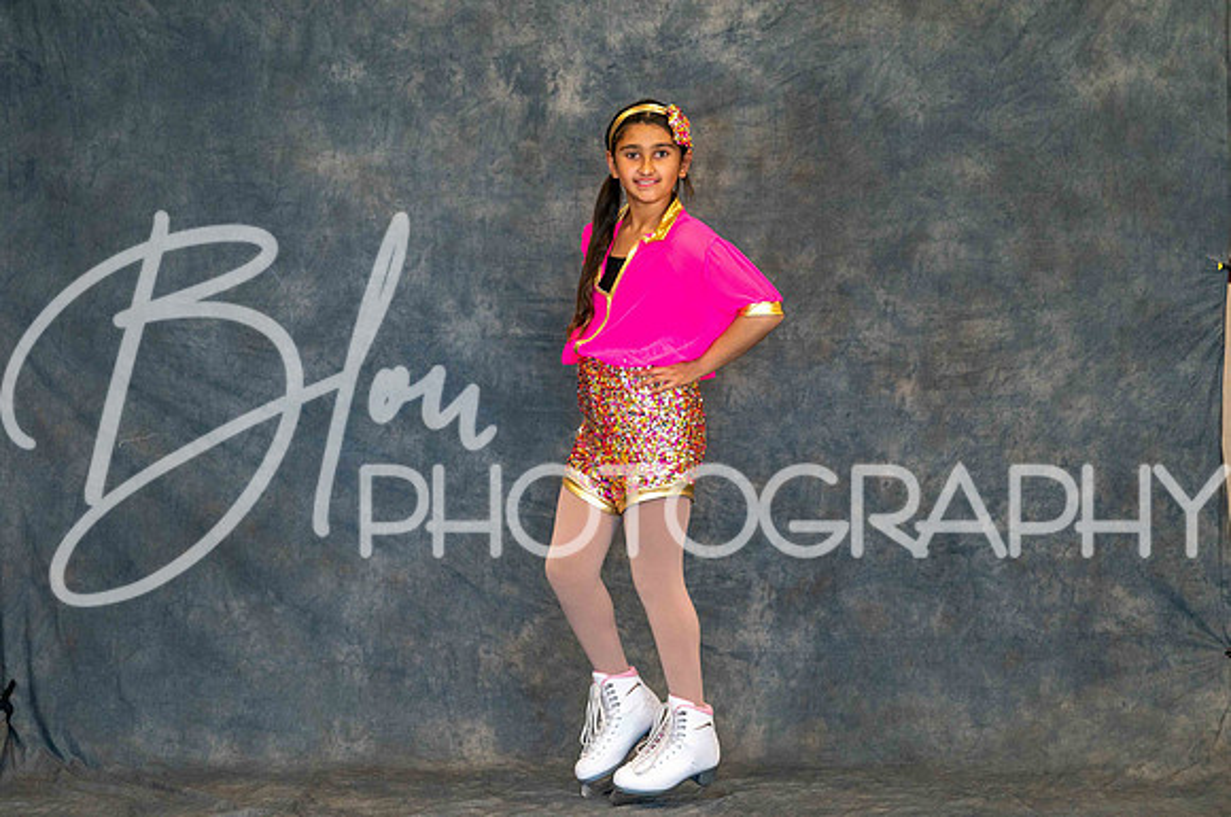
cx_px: 597
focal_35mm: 96
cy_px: 386
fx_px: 3275
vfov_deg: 14.2
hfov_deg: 21.3
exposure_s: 1/160
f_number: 4
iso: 1600
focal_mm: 85
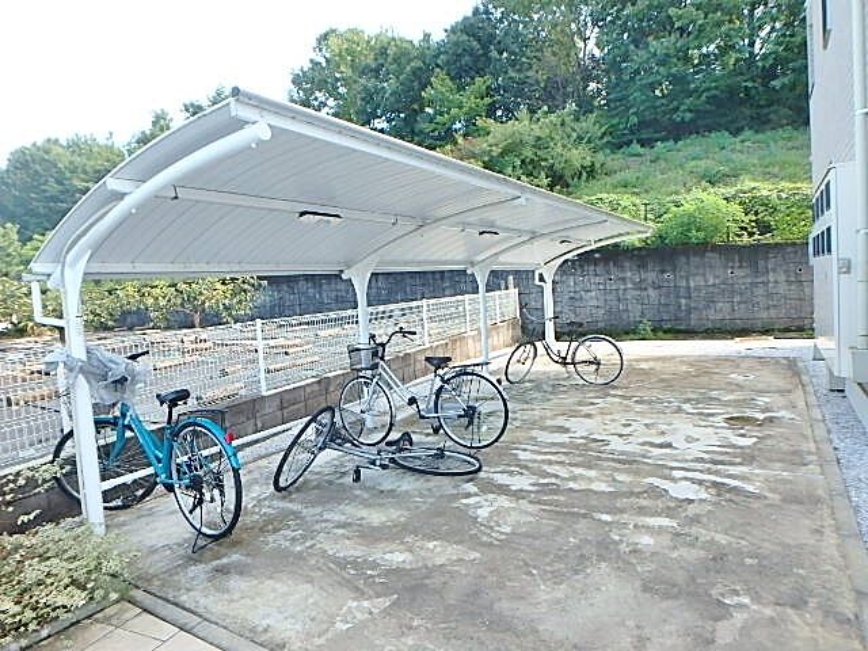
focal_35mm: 21
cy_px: 326
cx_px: 434
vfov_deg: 63.4
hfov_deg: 79.0
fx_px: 527
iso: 125
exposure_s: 1/100
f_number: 3.5
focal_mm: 3.7
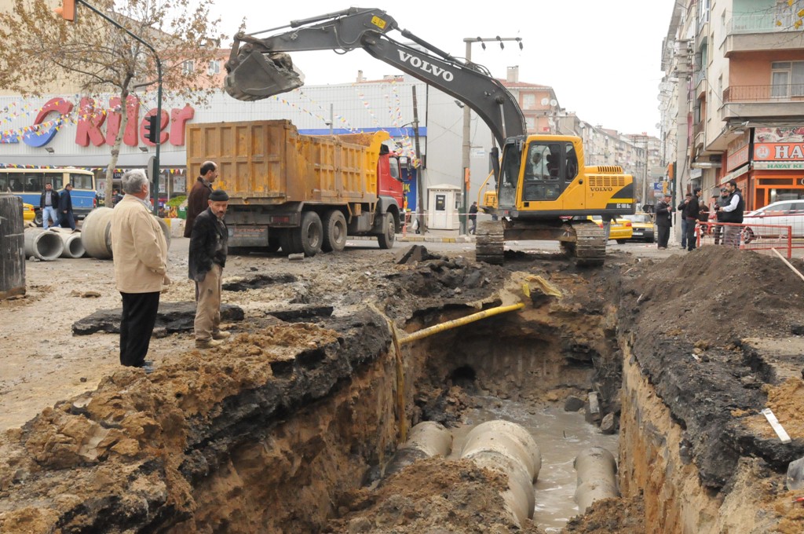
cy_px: 267
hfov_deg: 53.2
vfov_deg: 36.8
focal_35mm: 36
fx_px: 803
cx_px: 402
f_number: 11
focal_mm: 24
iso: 3200
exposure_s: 1/250
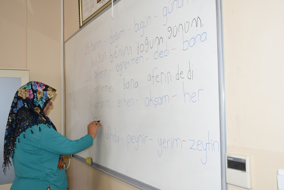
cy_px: 95
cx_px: 142
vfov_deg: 34.2
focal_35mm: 39
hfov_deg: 49.5
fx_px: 308
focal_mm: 26
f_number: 5.6
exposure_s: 1/100
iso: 1250
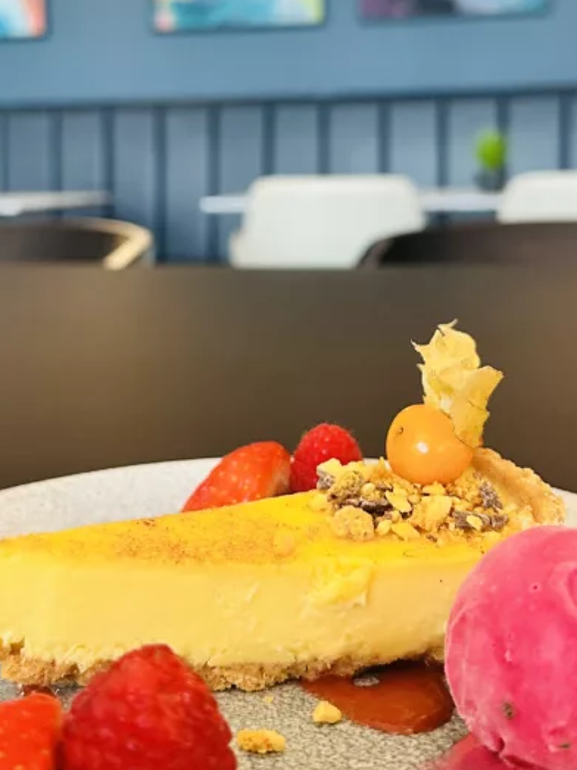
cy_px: 278
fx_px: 1045
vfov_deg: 40.1
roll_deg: +0.7
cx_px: 272
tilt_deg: -5.0
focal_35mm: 47
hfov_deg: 30.9
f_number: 1.78
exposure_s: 1/50
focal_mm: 6.86
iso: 250
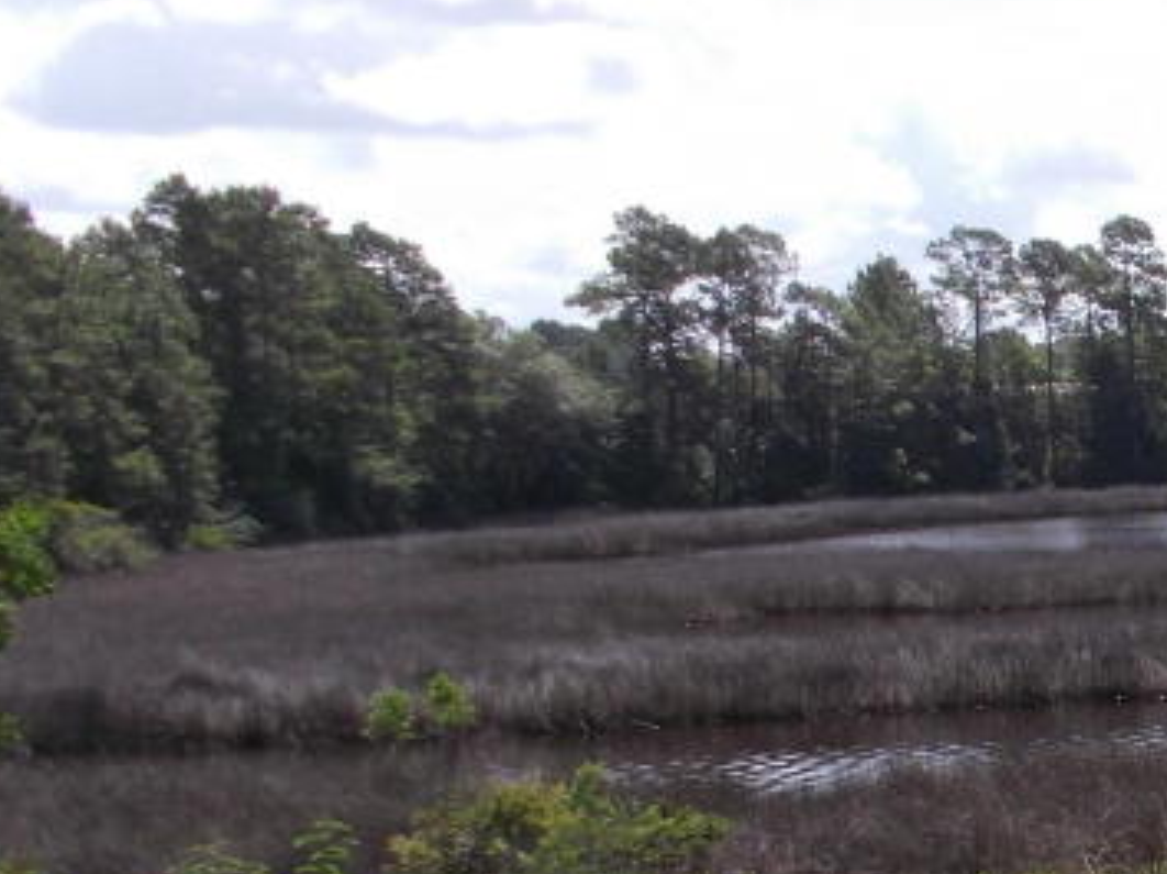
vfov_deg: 17.2
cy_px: 818
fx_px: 2830
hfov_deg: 20.7
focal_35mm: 84
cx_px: 1609
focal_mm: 4.1
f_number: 3.3
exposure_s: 1/640
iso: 80
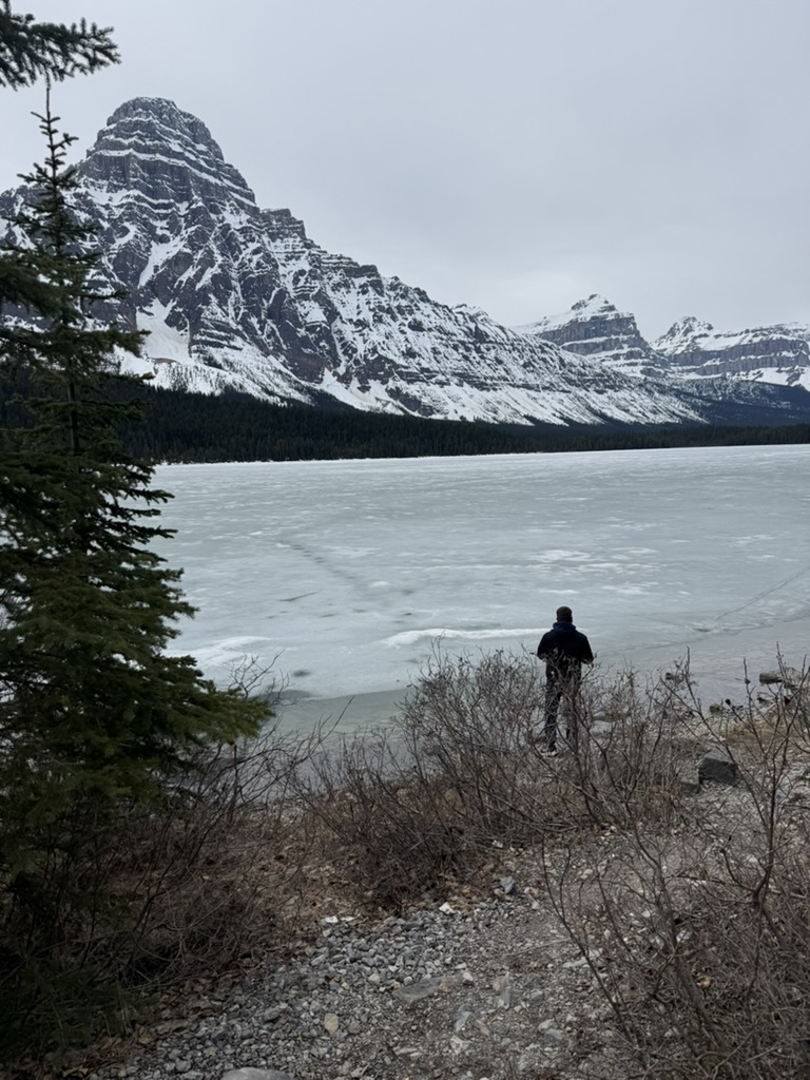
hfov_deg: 56.8
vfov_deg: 71.6
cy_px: 540
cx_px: 405
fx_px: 749
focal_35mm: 24
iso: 80
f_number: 1.78
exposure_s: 1/9091
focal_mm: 6.76
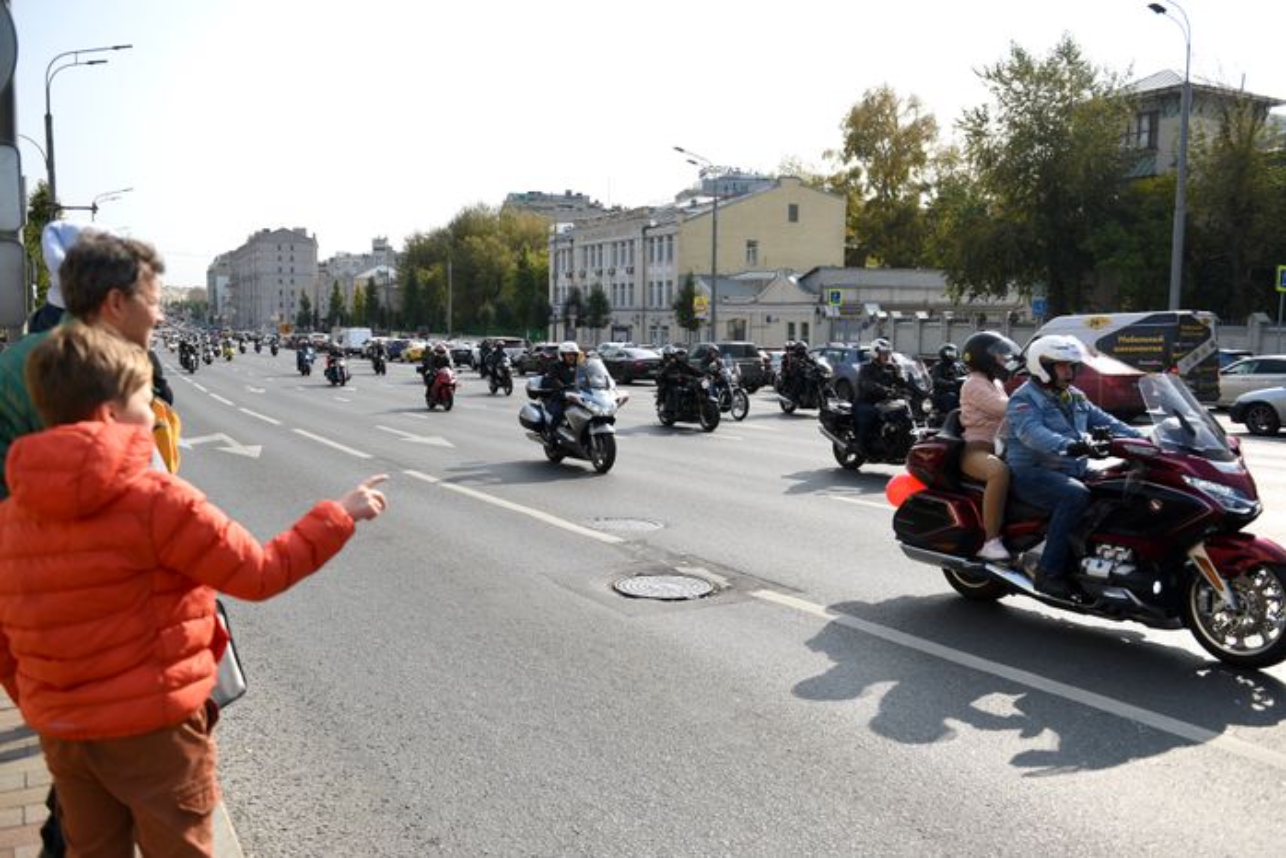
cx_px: 643
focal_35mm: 31
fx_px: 1108
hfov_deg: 60.3
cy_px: 429
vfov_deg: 42.4
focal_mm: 31
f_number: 4
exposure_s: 1/3200
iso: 220
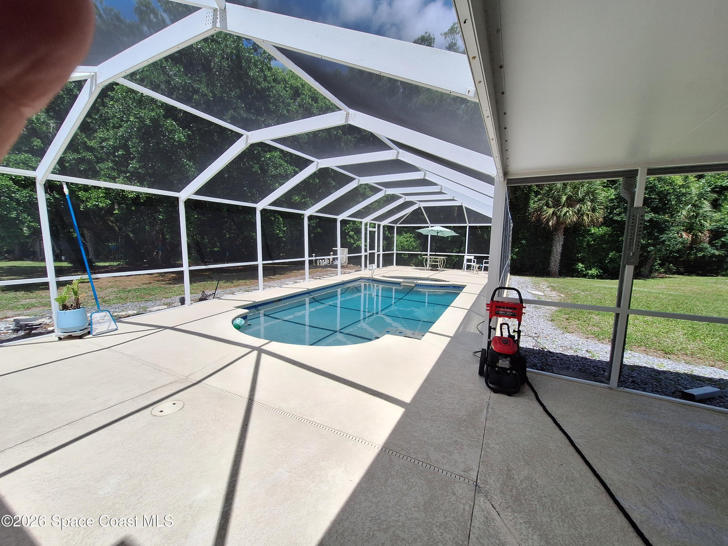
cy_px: 273
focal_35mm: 13
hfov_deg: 106.2
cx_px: 364
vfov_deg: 89.9
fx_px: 273
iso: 40
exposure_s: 1/1244
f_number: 2.2
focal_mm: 1.74
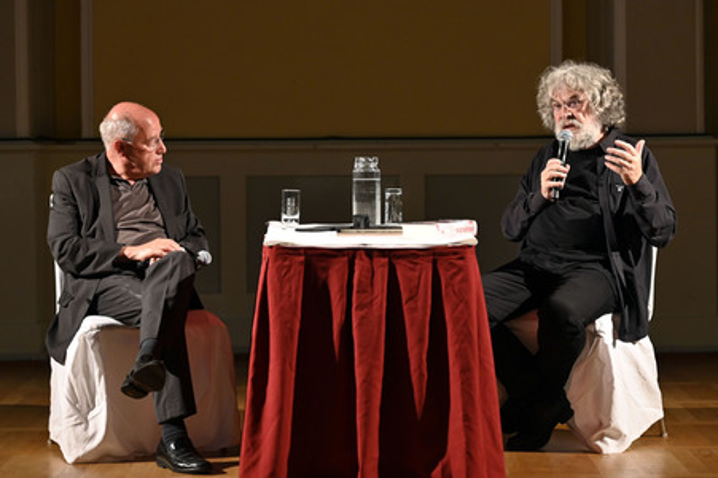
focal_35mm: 92
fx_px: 1833
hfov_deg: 22.2
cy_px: 239
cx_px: 359
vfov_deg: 14.8
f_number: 2.8
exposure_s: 1/125
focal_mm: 92
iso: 2800
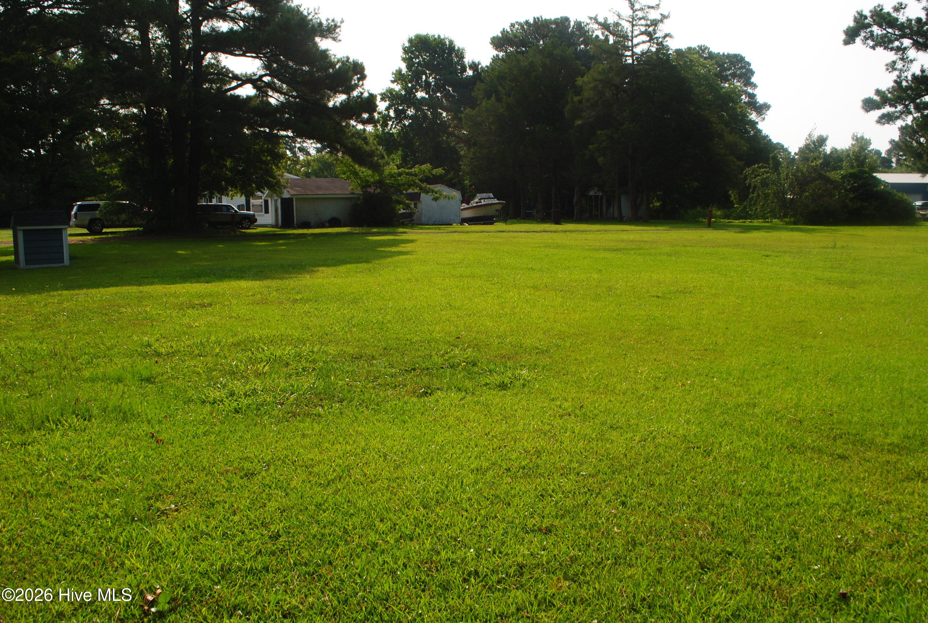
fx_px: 852
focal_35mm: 33
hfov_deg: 57.1
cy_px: 312
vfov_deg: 40.1
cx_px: 464
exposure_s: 1/250
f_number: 10
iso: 200
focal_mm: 22
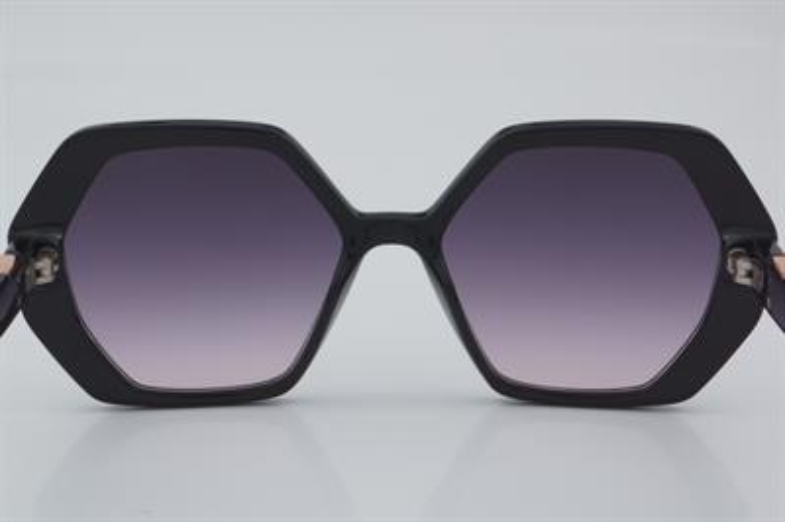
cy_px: 261
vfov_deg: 16.5
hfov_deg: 24.6
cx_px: 392
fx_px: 1797
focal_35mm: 82
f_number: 32
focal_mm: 55
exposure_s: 1/4
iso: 100
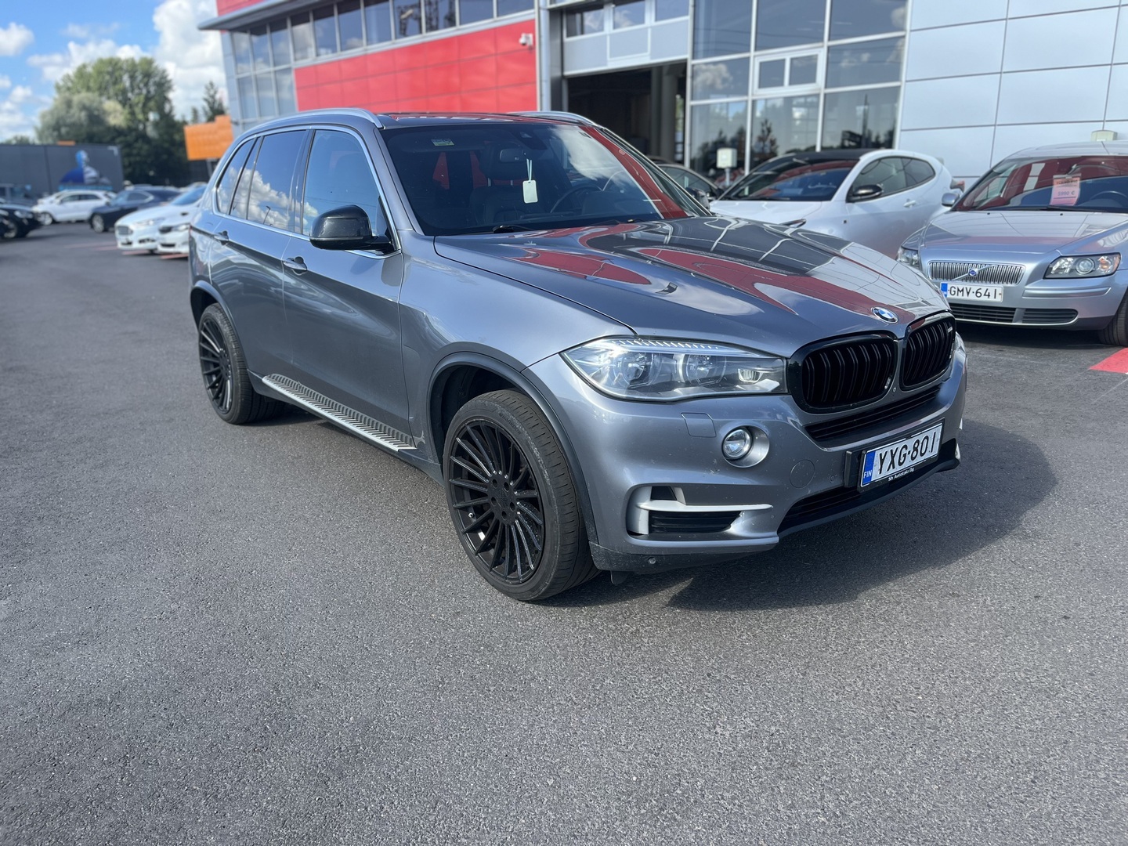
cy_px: 423
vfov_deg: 53.1
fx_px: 847
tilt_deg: -17.2
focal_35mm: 26
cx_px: 564
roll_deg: +0.8
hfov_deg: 67.3
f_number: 1.6
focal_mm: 5.1
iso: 50
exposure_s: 1/967
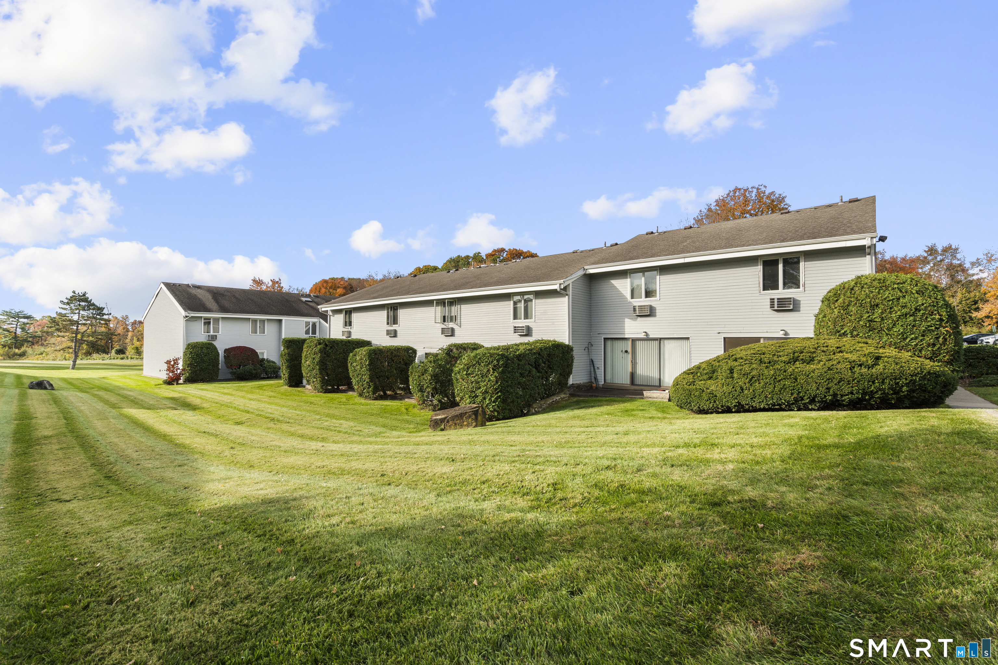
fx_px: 444
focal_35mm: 16
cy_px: 332
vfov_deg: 73.7
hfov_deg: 96.7
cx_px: 499
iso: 250
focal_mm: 16
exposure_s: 1/80
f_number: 9
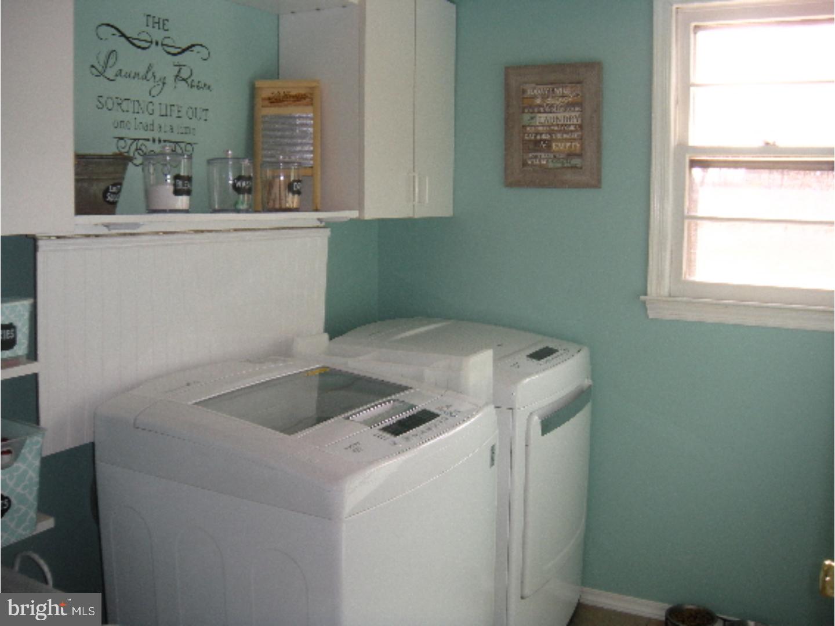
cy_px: 313
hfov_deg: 52.6
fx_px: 844
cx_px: 418
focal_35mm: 35
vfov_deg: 40.7
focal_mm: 5.9
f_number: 3.8
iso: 93
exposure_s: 1/64
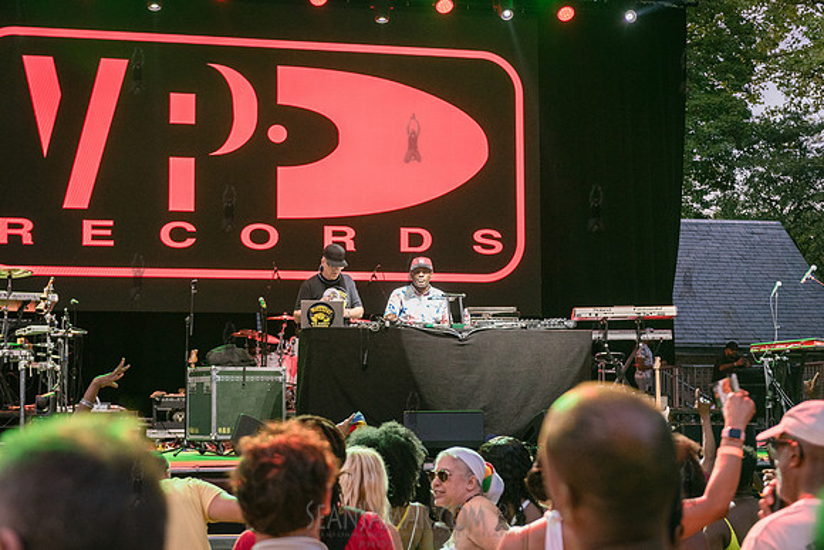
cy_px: 275
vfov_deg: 21.3
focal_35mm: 64
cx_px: 412
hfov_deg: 31.5
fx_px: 1463
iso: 2000
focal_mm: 62
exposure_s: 1/640
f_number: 3.5
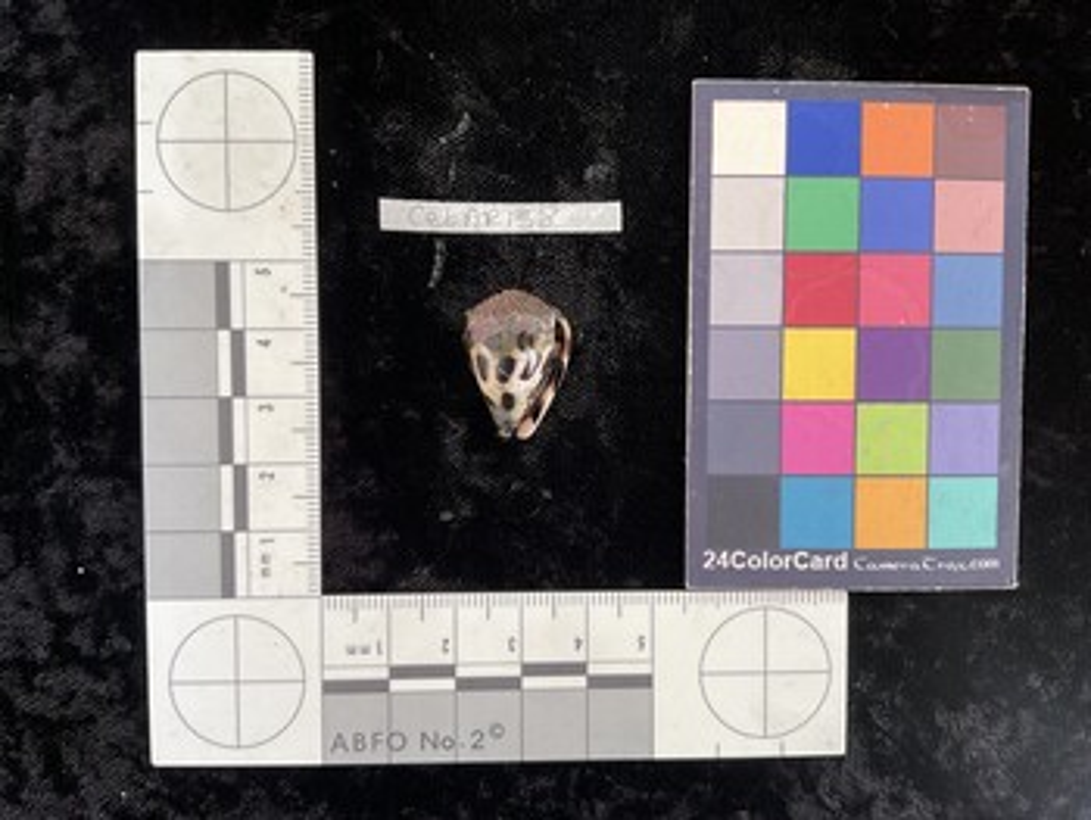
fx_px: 915
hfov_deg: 61.6
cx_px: 546
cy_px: 410
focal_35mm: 29
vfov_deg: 48.3
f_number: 1.8
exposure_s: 1/60
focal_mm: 3
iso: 40
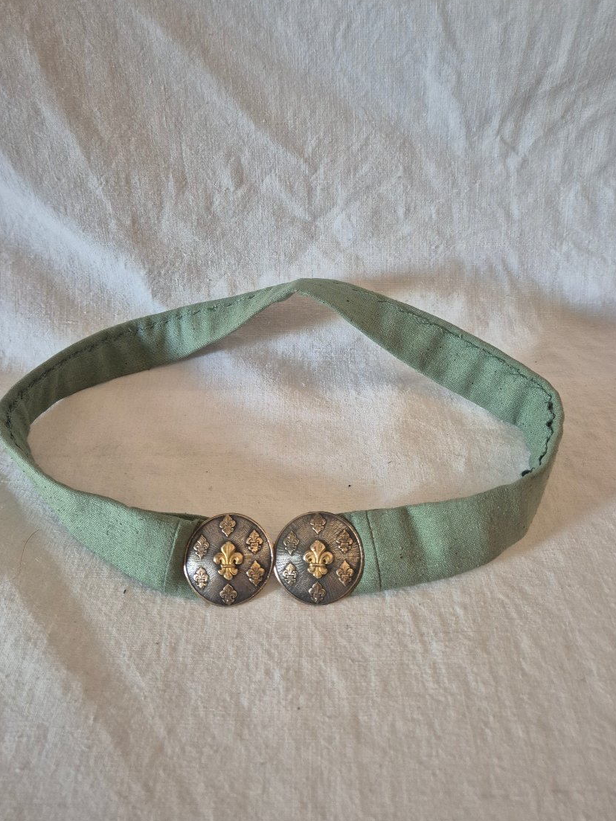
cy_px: 402
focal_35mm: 25
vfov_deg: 69.4
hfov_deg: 54.9
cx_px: 298
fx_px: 593
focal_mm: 5.4
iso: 640
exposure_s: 1/100
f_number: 1.8
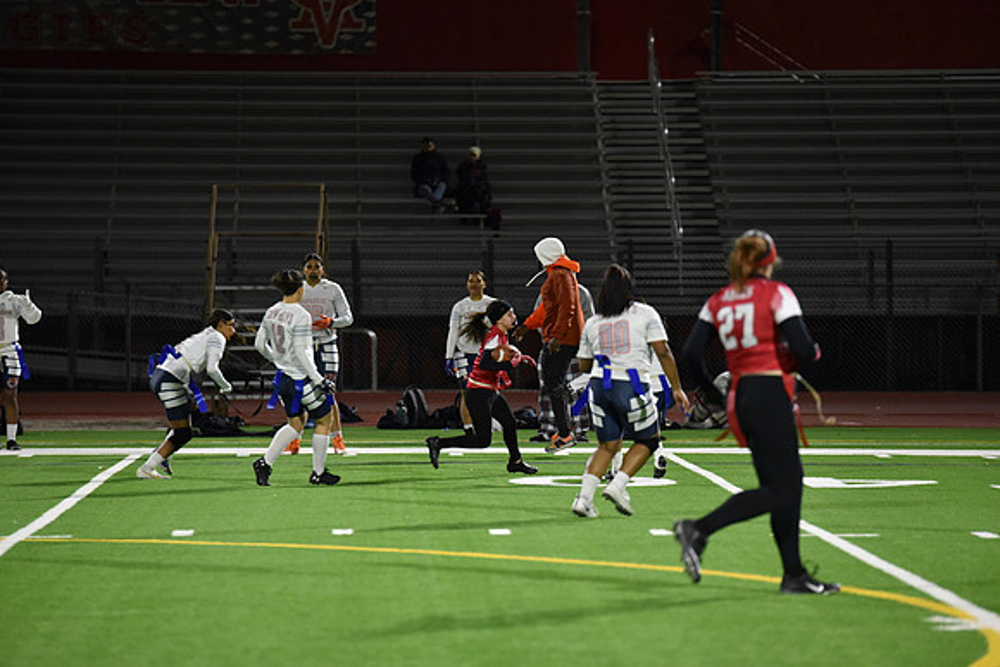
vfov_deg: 6.9
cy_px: 334
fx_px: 5557
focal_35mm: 200
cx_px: 500
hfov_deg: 10.3
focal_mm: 200
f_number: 2.8
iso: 4500
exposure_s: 1/640
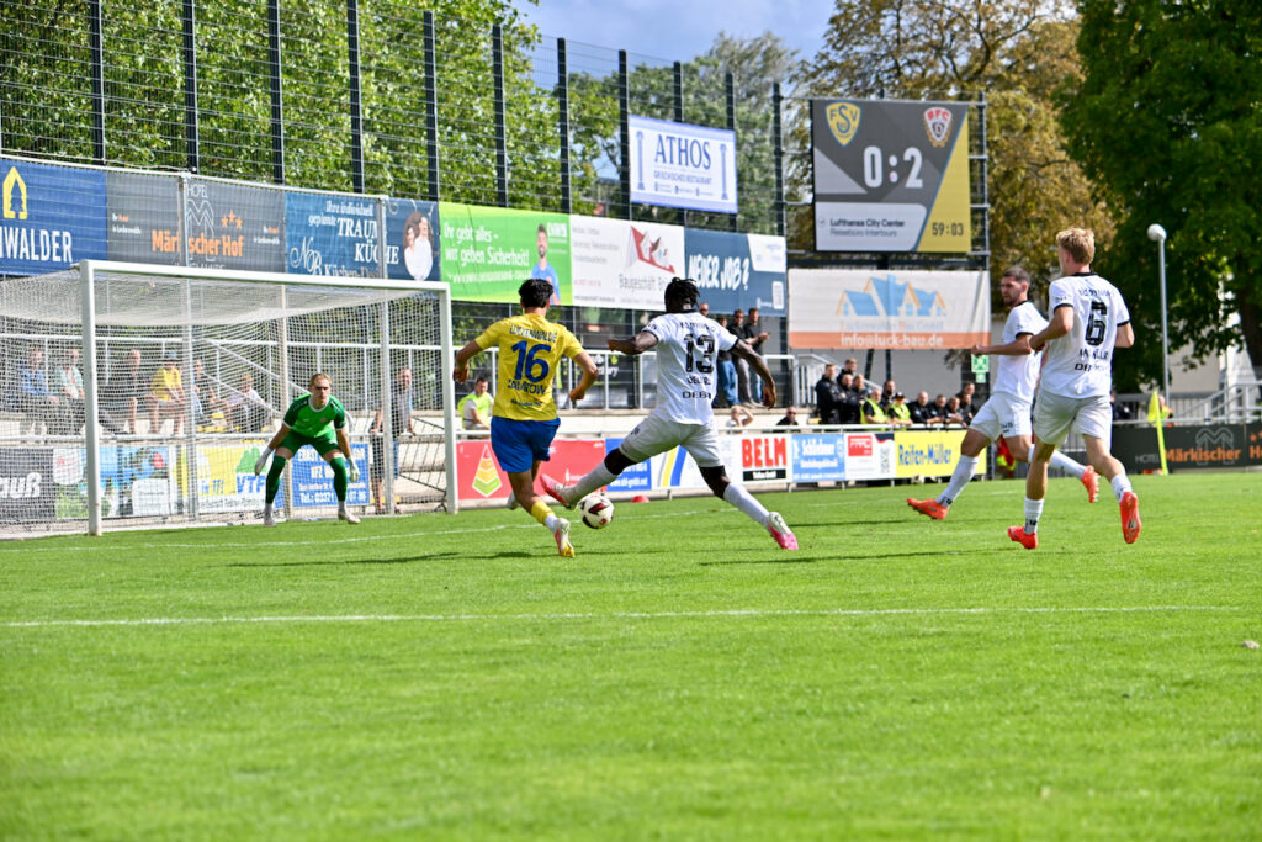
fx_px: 3927
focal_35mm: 112
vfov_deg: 12.2
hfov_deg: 18.3
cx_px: 631
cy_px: 421
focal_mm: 112
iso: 250
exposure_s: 1/2000
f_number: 4.8
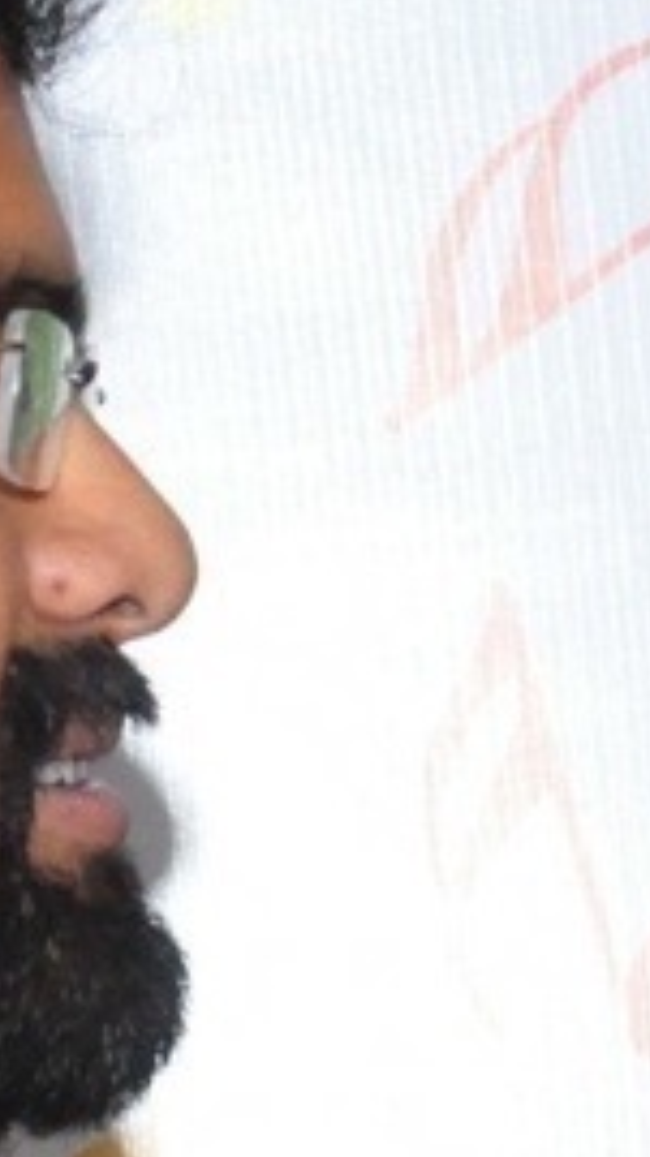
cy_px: 1155
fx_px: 10741
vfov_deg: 6.2
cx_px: 814
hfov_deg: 3.5
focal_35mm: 350
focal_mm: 50
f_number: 6.3
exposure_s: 1/125
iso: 3200
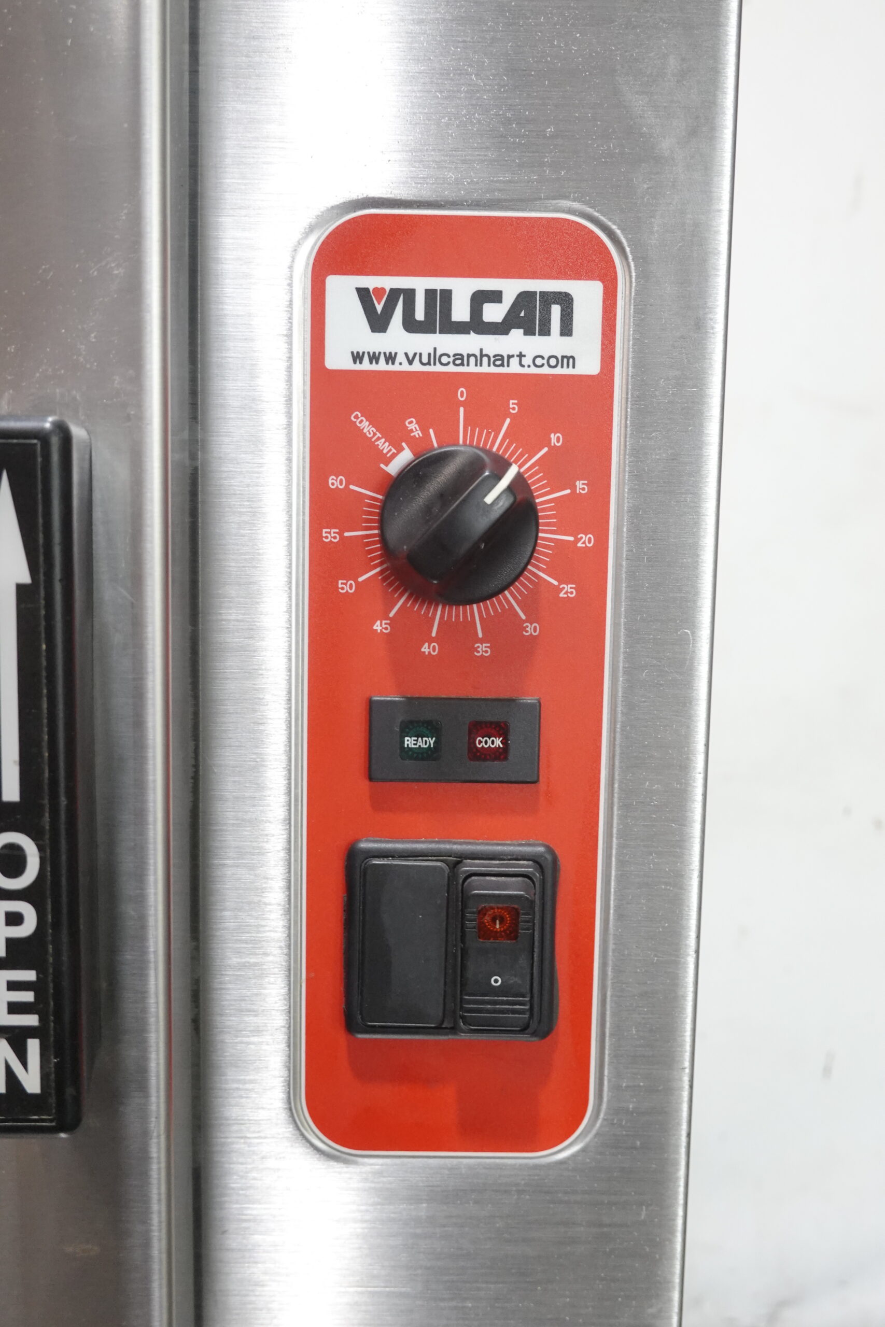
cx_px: 442
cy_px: 664
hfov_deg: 35.9
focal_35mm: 37
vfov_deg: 51.9
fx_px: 1364
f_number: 3.5
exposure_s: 1/40
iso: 1000
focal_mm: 13.84
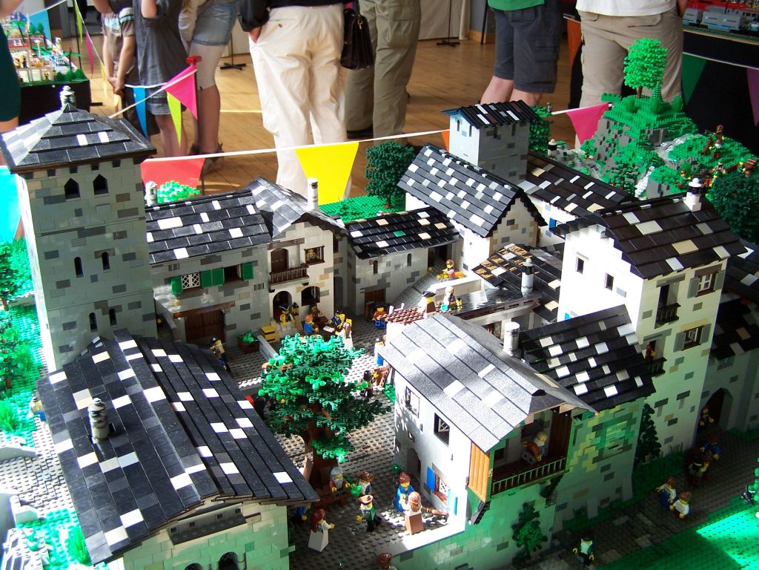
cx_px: 380
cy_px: 285
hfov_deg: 49.0
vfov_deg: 37.7
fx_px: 833
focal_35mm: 38
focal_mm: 6.3
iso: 80
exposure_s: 1/60
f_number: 2.8
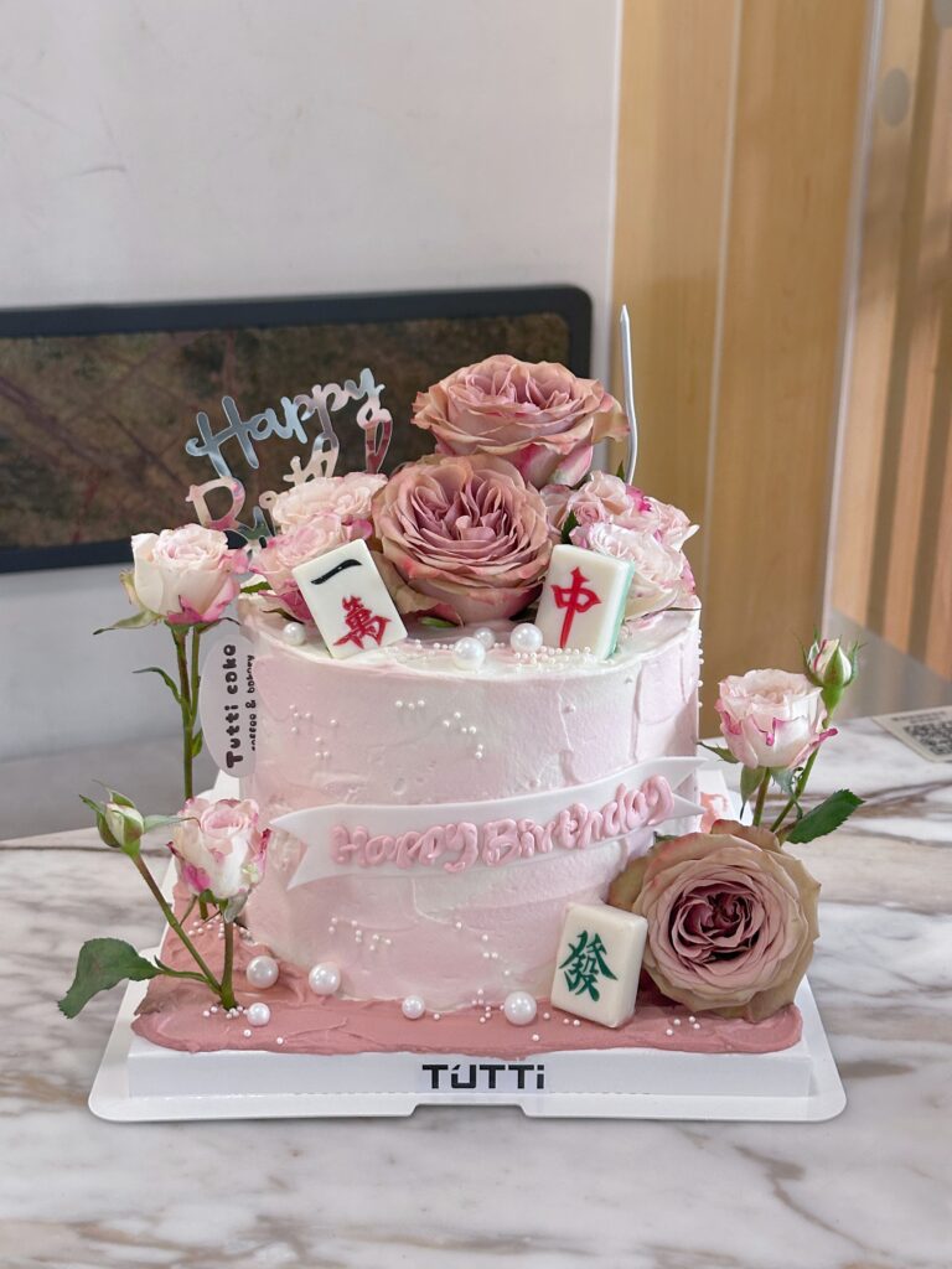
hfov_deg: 30.3
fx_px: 1760
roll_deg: -0.9
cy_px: 634
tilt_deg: -21.1
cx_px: 476
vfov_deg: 39.7
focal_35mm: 48
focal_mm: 6.86
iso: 200
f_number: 1.78
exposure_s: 1/50
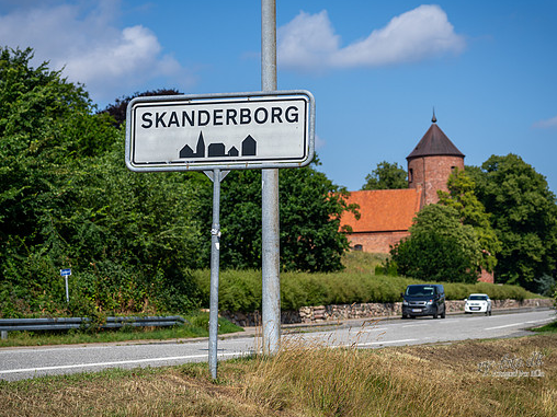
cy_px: 207
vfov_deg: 15.2
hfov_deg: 20.2
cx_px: 313
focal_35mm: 97
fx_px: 1561
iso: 50
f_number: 4
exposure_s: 1/640
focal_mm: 85
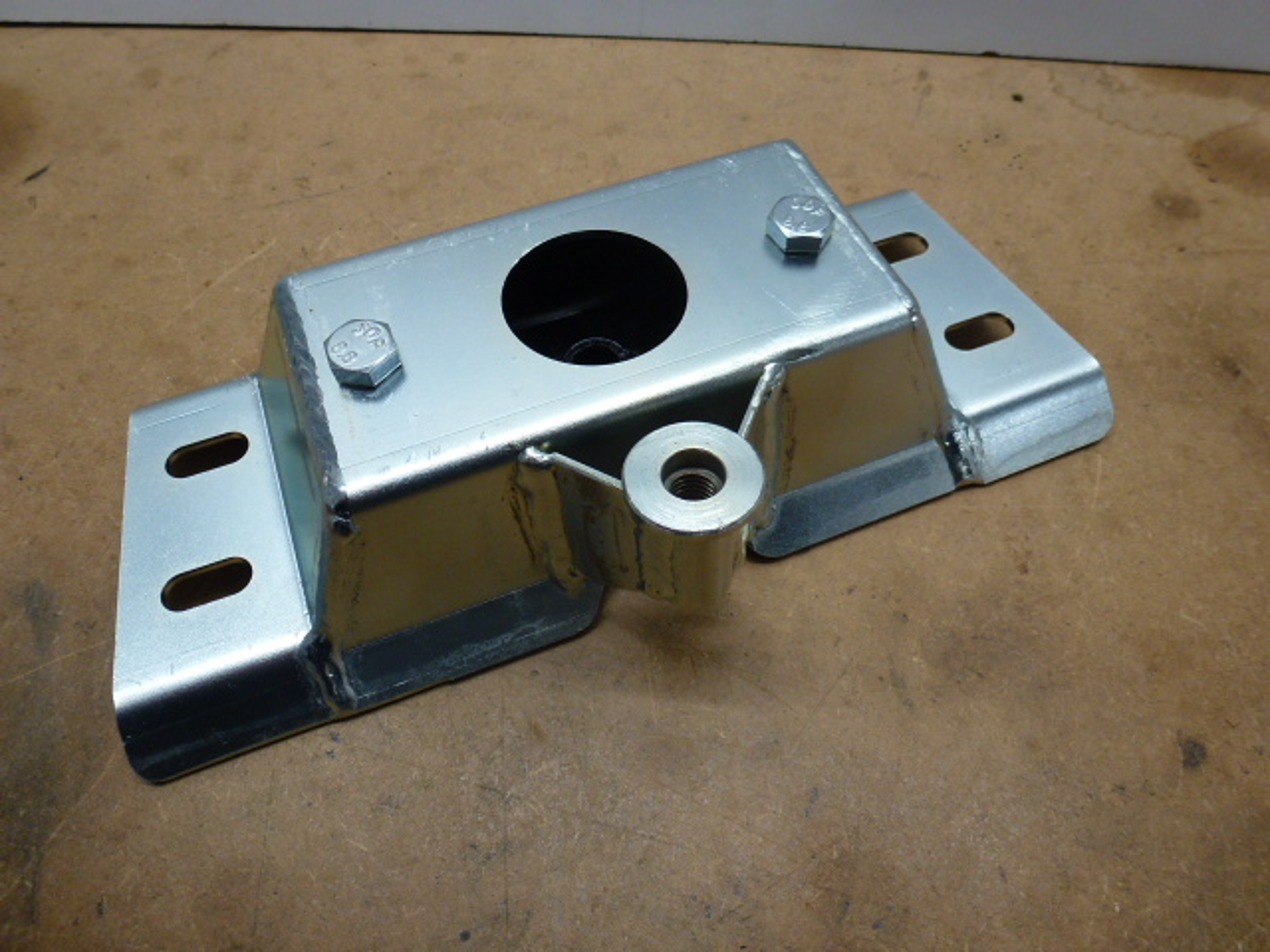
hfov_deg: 71.6
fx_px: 881
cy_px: 476
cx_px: 635
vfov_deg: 56.8
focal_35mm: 24
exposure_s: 1/60
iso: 125
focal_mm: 4.3
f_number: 3.3
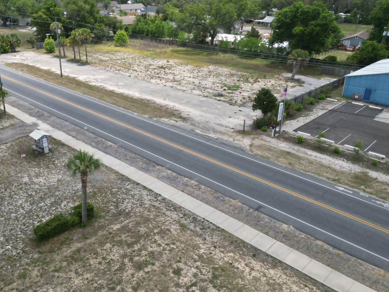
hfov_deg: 56.7
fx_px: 360
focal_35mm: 32
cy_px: 140
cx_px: 174
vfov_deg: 44.2
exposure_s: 1/3000
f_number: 1.7
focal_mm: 6.72
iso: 150
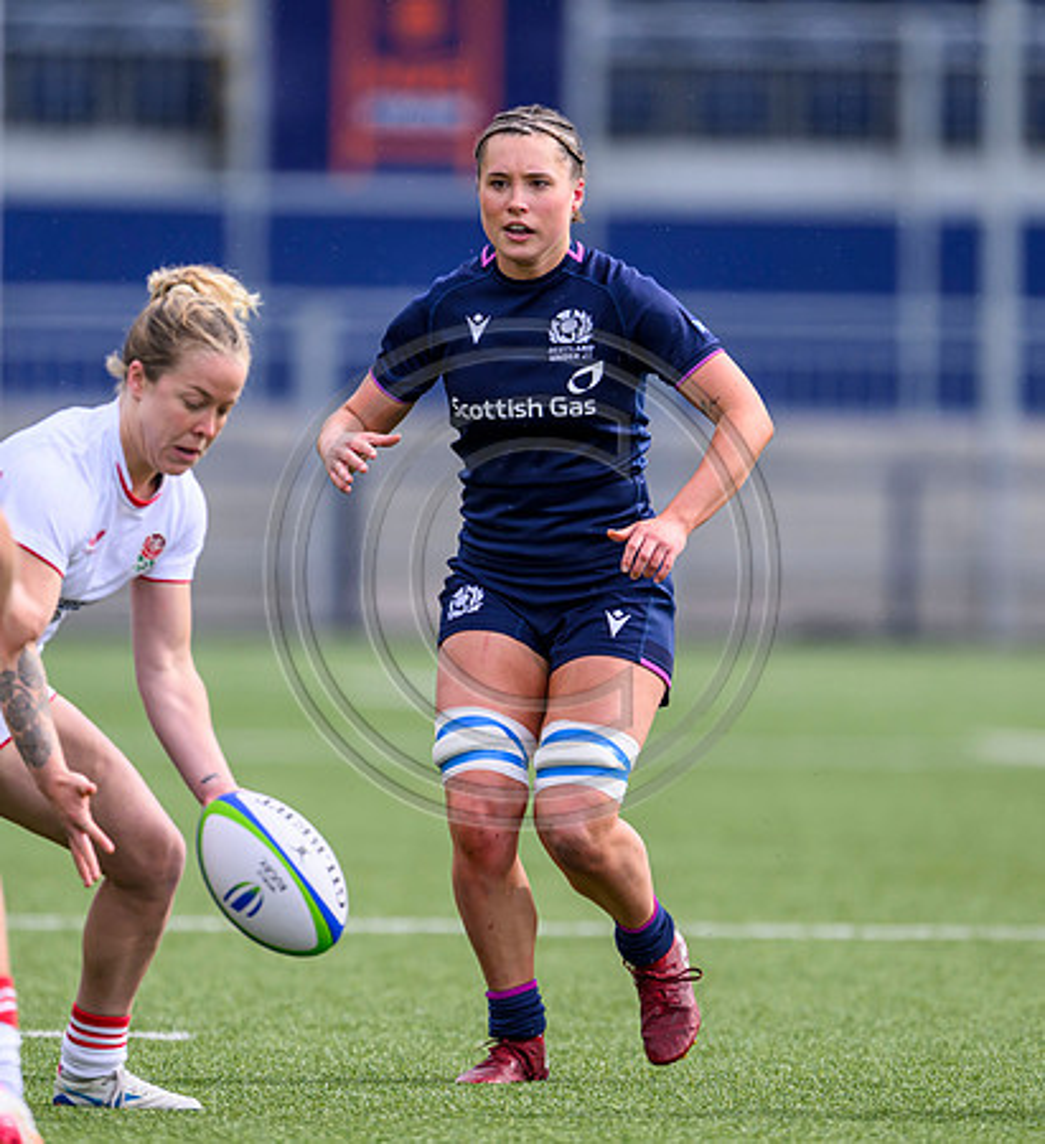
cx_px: 575
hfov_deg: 2.0
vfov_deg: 2.2
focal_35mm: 845
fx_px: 30263
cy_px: 648
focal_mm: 560
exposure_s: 1/2000
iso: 500
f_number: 4
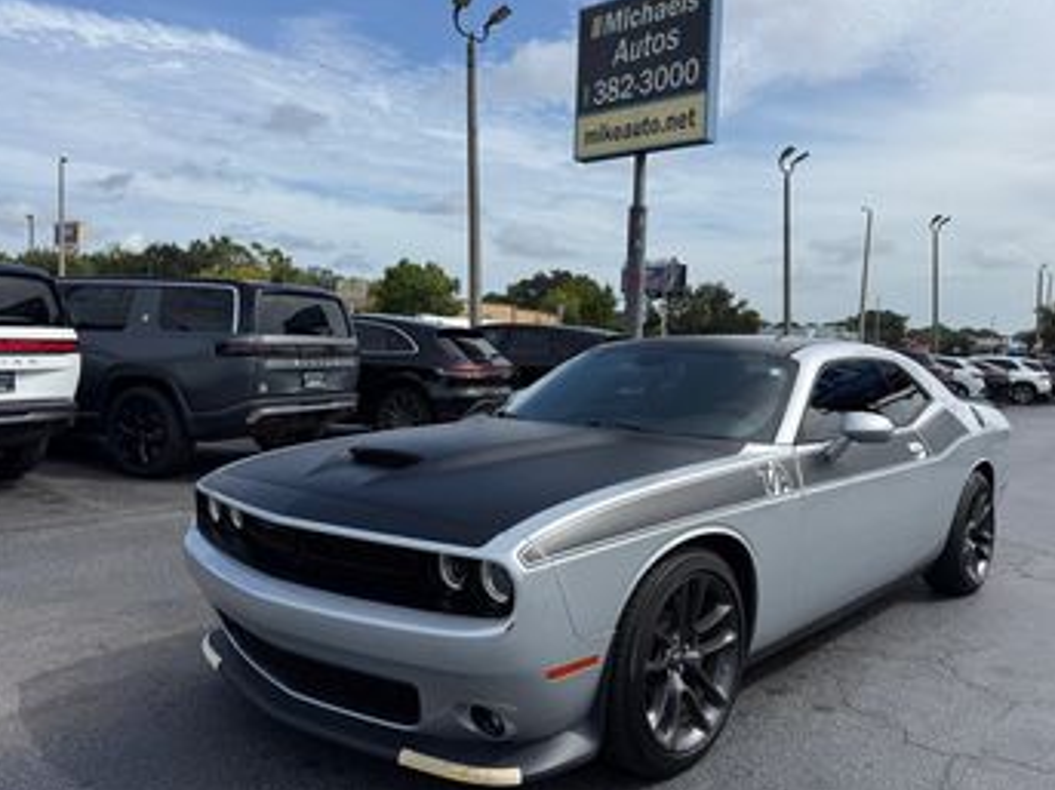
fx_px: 853
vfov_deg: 49.7
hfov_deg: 63.3
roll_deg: -3.5
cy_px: 381
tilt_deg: -2.8
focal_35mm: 28
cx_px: 591
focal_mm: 6.76
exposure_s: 1/6173
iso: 80
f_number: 1.78
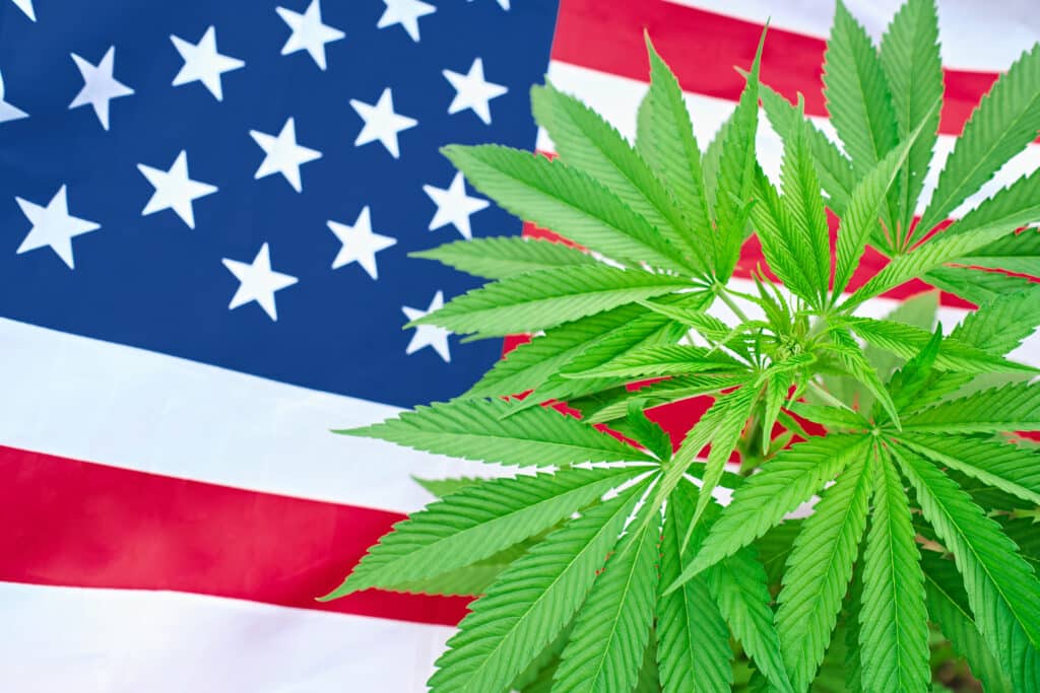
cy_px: 346
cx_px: 520
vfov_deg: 37.9
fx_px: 1011
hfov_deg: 54.4
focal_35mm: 35
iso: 400
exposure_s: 1/320
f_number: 3.6
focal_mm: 23
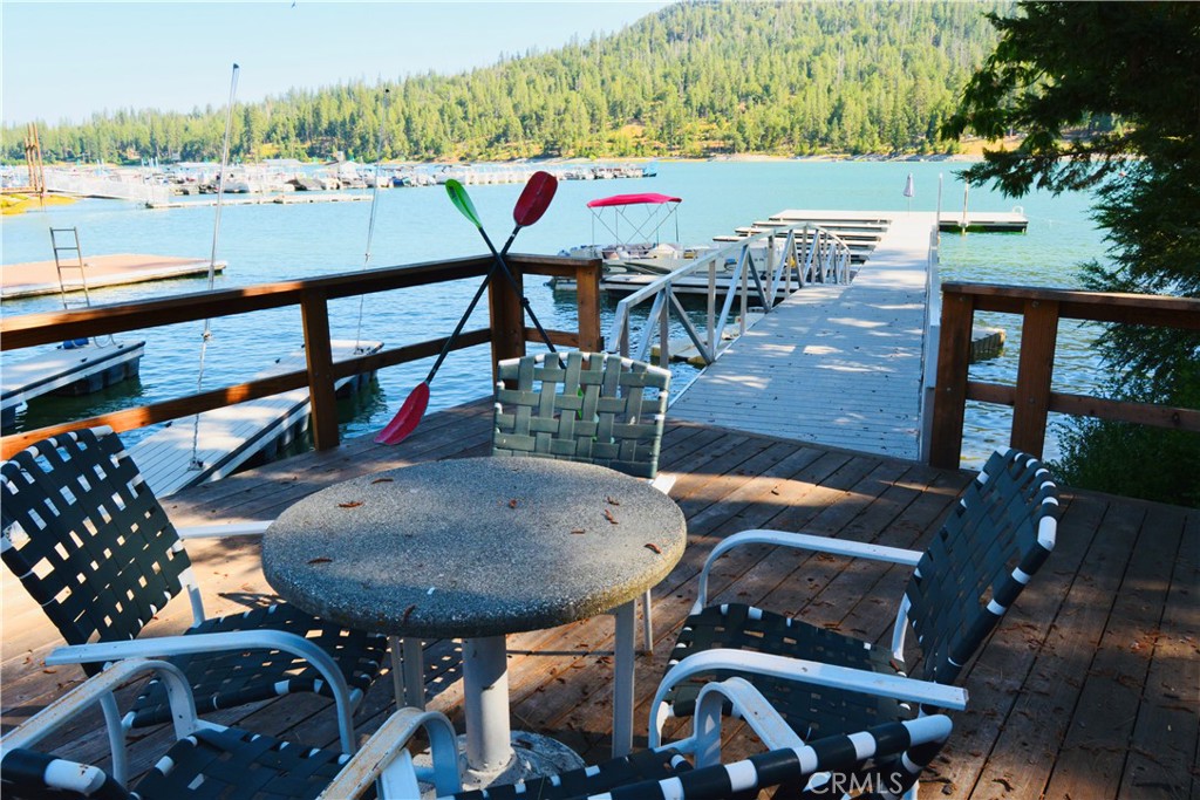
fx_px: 900
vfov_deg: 47.9
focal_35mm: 27
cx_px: 600
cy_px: 400
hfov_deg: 67.4
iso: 400
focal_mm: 18
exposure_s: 1/250
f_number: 10
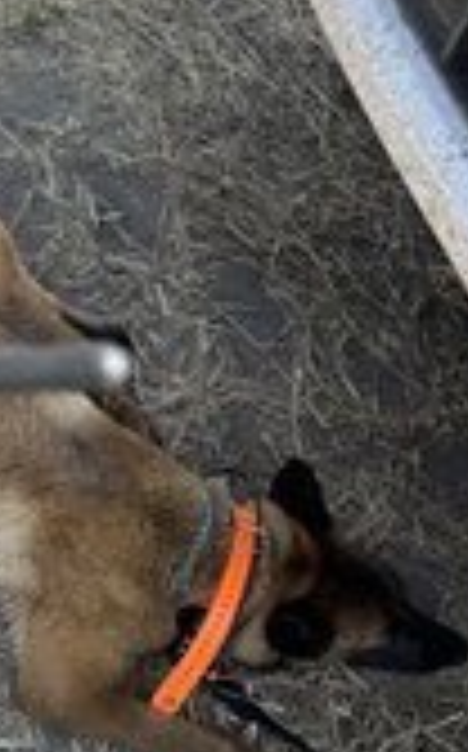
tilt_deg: -56.9
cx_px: -288
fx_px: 1248
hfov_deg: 18.2
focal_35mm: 61
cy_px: 365
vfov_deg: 33.5
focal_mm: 6.76
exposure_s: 1/1524
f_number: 1.78
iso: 80
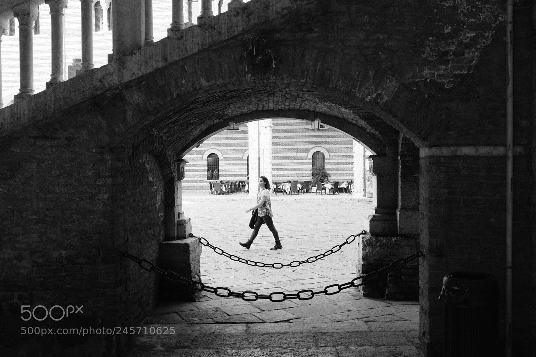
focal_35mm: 33
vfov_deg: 40.0
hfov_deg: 57.2
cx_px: 268
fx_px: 491
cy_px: 178
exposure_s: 1/170
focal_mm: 22
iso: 800
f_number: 4
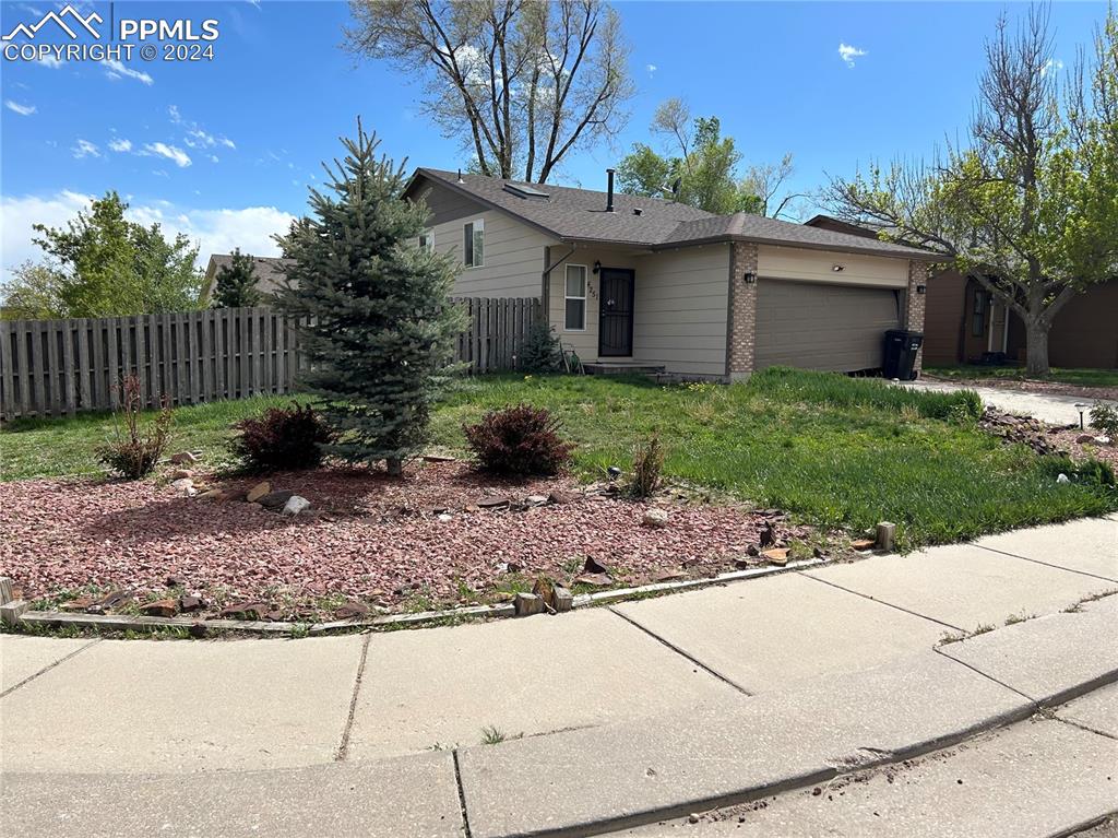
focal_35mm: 26
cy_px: 419
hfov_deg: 67.3
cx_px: 559
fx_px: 839
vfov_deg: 53.0
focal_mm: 5.7
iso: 50
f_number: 1.5
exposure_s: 1/5076
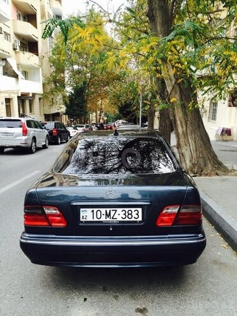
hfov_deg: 48.2
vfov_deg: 61.7
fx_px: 265
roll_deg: -0.6
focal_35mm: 29
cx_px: 118
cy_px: 158
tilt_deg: -12.8
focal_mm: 4.15
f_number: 2.2
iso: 32
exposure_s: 1/107
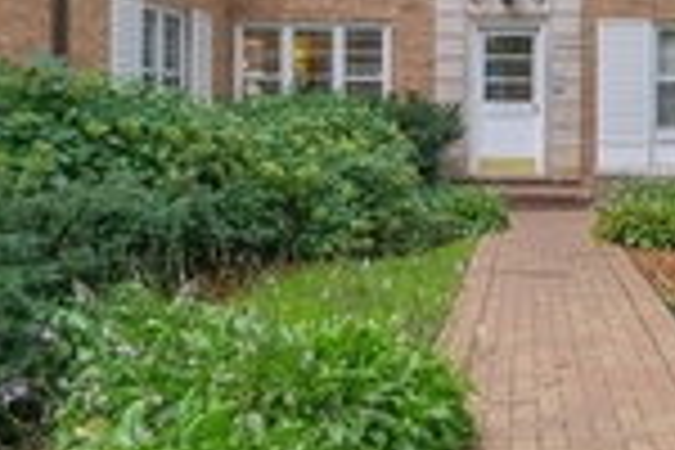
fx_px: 900
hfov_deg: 40.1
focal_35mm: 48
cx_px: 500
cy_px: 104
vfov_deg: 27.6
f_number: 5.6
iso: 400
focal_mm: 10
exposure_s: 1/60
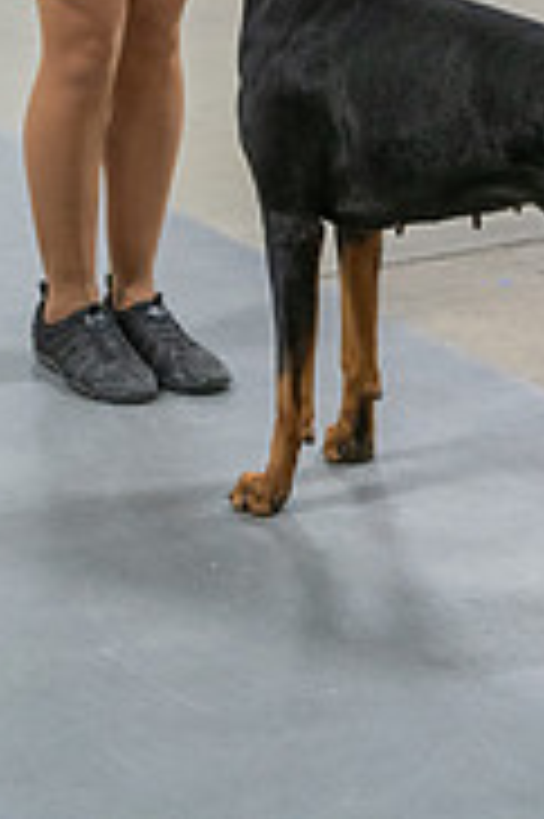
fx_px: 3929
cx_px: 292
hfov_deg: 7.9
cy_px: -189
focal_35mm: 173
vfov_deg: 11.6
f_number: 2.8
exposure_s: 1/320
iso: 6400
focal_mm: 70
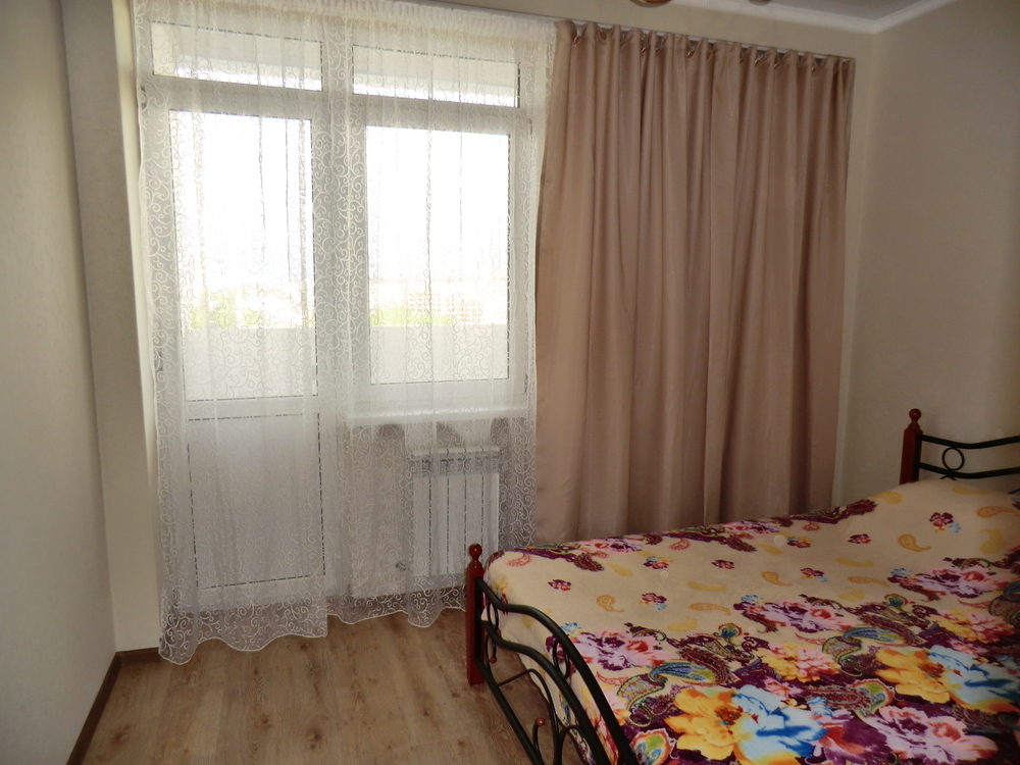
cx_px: 510
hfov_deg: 71.6
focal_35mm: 24
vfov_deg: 56.8
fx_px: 707
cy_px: 382
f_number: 3.2
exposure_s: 1/60
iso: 80
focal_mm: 4.3
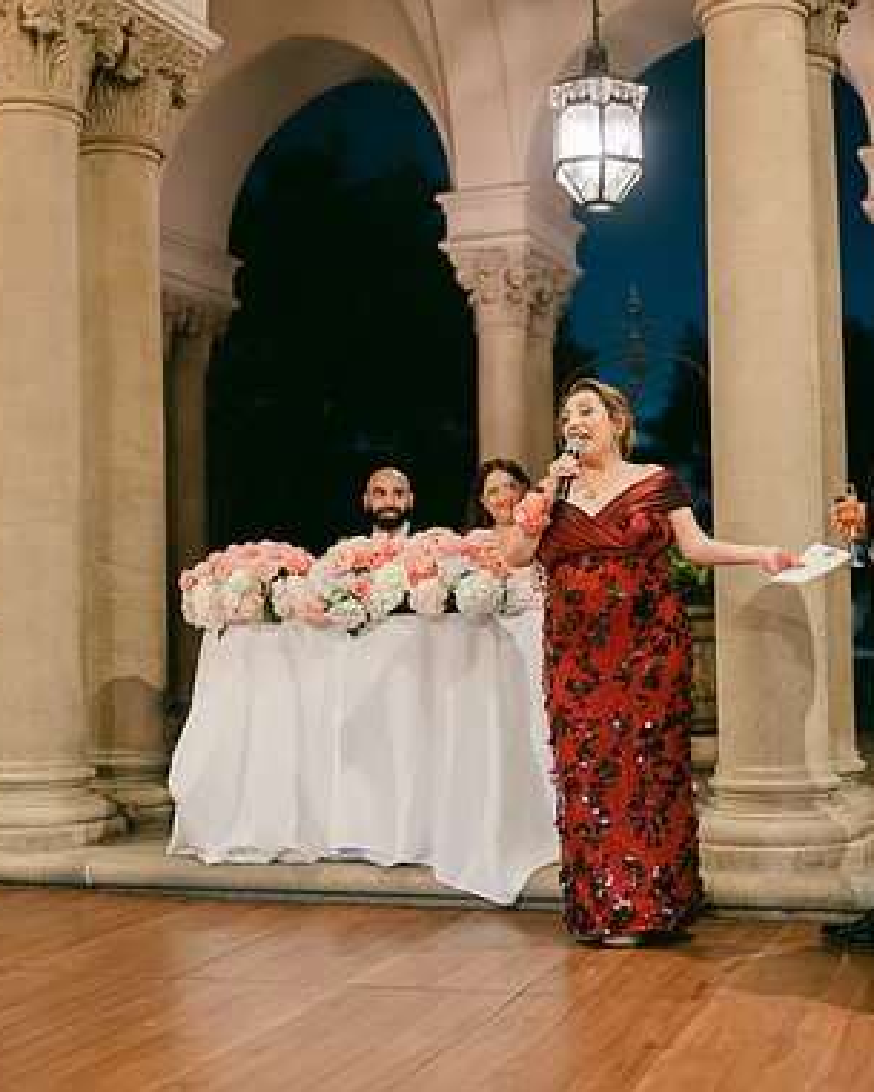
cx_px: 605
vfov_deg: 37.3
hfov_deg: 30.0
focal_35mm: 50
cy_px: 549
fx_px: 1616
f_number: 1.4
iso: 2000
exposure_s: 1/160
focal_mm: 35
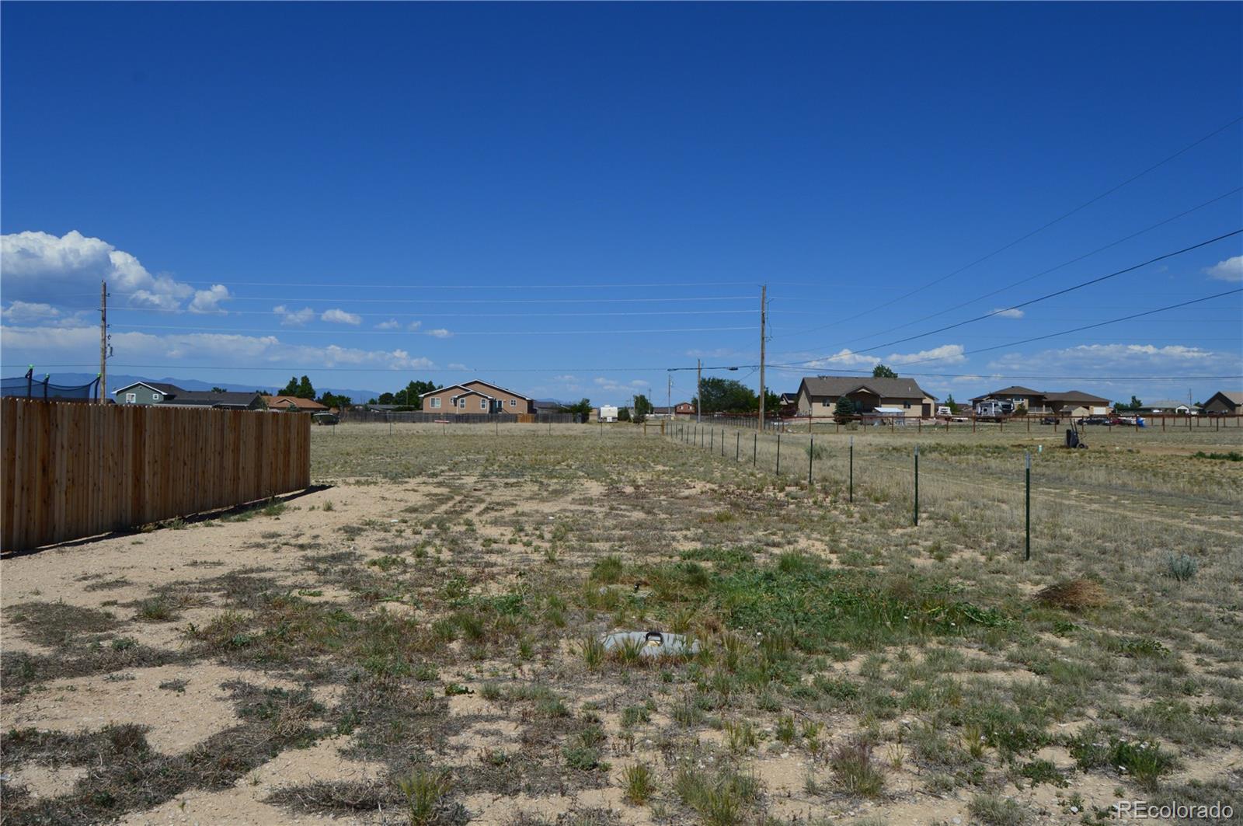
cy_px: 413
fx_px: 931
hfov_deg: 67.4
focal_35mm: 27
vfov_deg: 47.8
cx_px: 622
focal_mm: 18
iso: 180
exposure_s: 1/500
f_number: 11
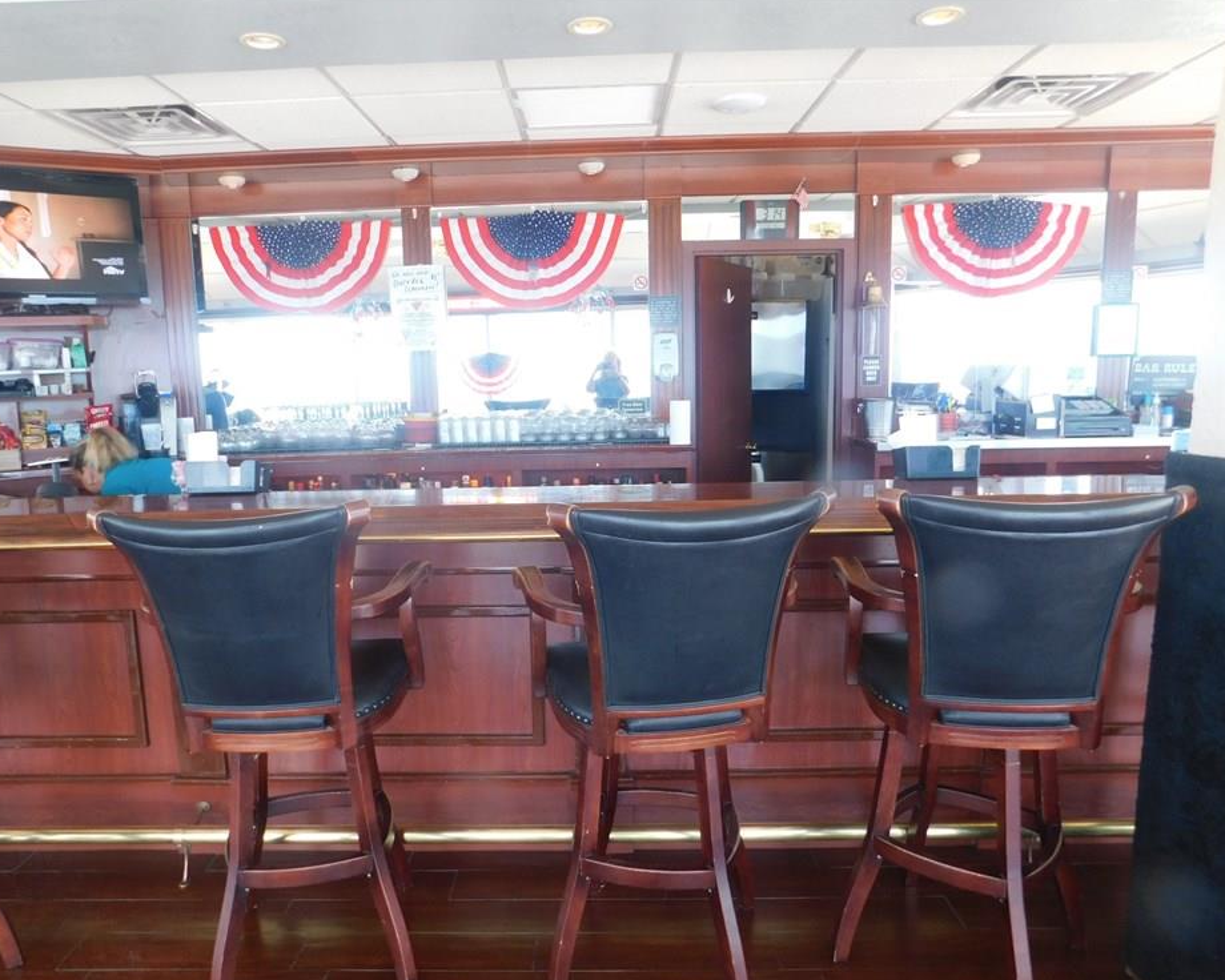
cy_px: 503
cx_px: 575
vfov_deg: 56.8
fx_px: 906
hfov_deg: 68.0
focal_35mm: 25
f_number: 3
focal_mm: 4
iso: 125
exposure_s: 1/20
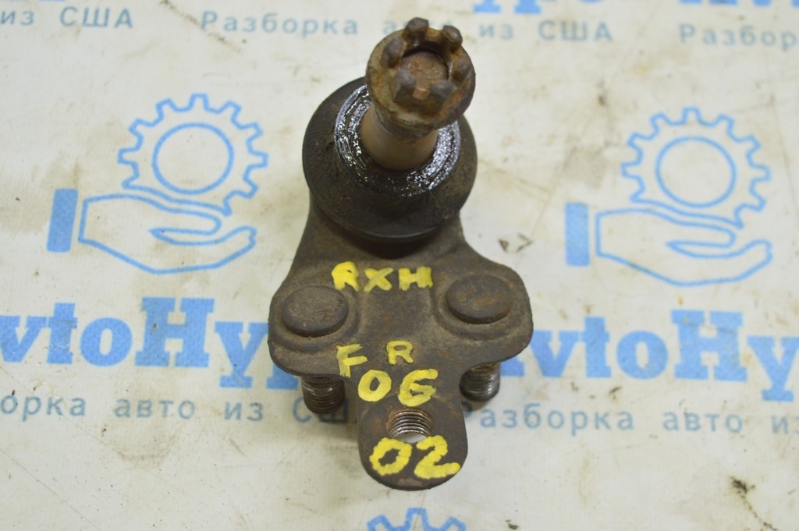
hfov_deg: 35.1
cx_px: 400
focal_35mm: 57
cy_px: 266
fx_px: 1264
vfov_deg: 23.7
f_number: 5.6
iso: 400
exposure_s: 1/20
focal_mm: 38
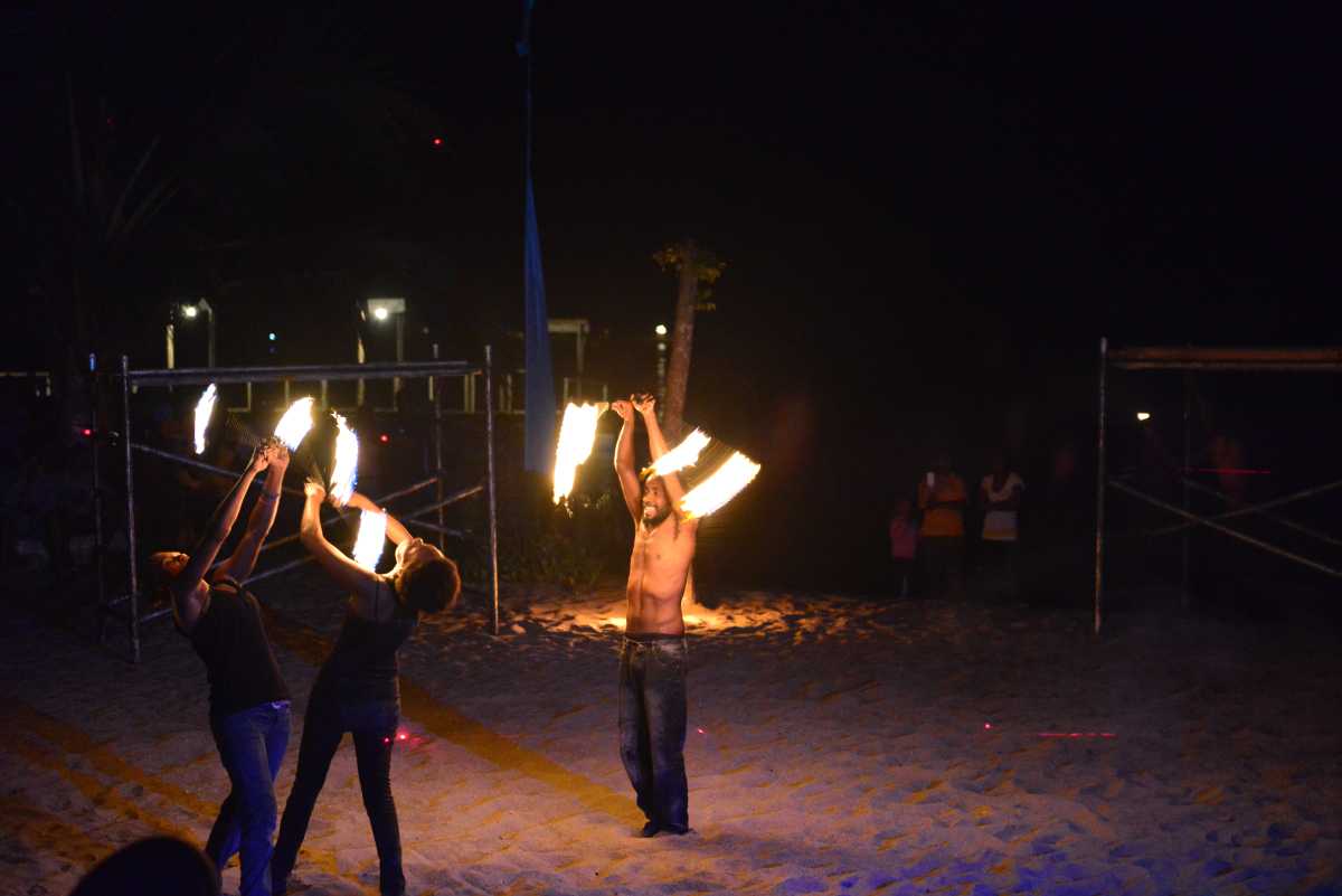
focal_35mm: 70
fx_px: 2610
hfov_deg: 28.8
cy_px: 448
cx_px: 671
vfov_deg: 19.5
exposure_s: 1/30
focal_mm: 70
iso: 6400
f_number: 2.8
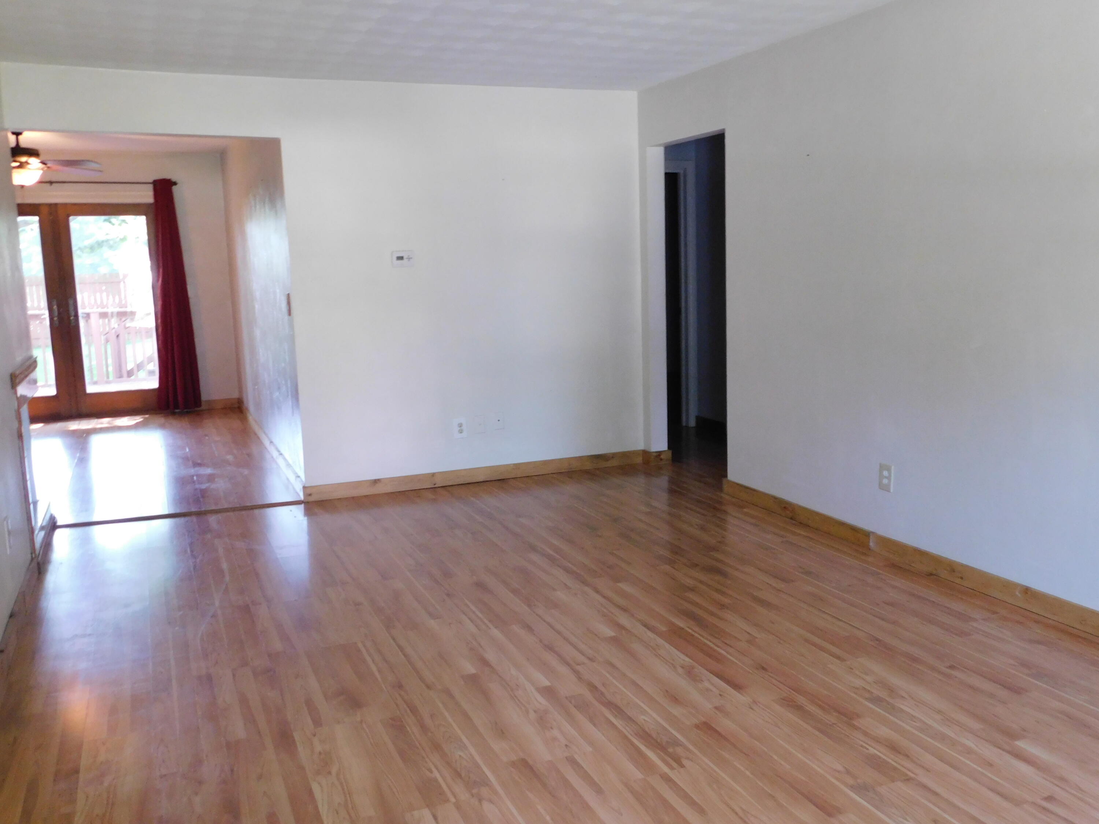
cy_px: 412
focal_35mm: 30
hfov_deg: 60.0
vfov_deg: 46.8
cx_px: 550
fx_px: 952
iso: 400
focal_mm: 5.3
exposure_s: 1/25
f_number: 3.2
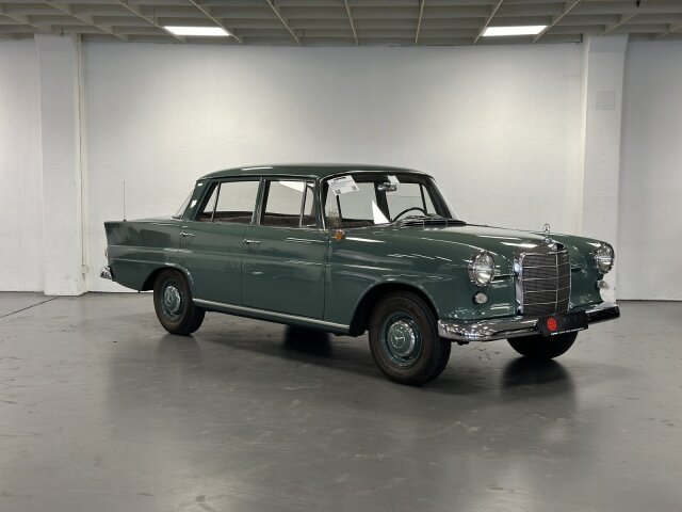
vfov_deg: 30.3
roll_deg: -0.7
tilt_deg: -4.8
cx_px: 341
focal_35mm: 48
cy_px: 256
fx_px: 946
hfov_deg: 39.7
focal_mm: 6.86
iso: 125
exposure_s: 1/84
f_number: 1.78
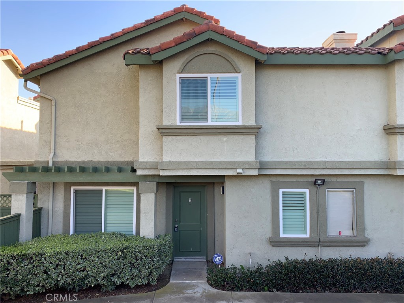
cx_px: 202
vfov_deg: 53.1
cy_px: 152
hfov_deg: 67.3
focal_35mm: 26
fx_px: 303
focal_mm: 4.25
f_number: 1.8
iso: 25
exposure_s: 1/236
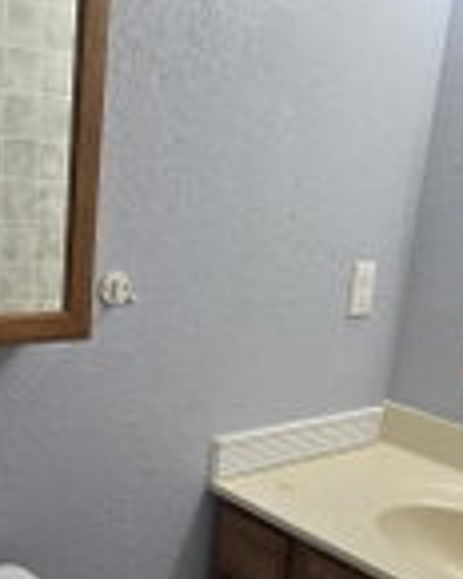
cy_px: 399
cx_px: 152
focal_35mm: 42
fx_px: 719
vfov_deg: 43.0
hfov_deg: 35.3
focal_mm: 2.2
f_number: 2.2
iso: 125
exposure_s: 1/60
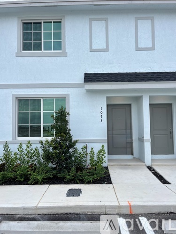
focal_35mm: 26
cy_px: 117
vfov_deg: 67.3
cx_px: 88
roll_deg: +1.4
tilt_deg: +5.0
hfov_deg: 53.1
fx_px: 176
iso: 50
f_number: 1.6
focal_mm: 5.1
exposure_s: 1/1046
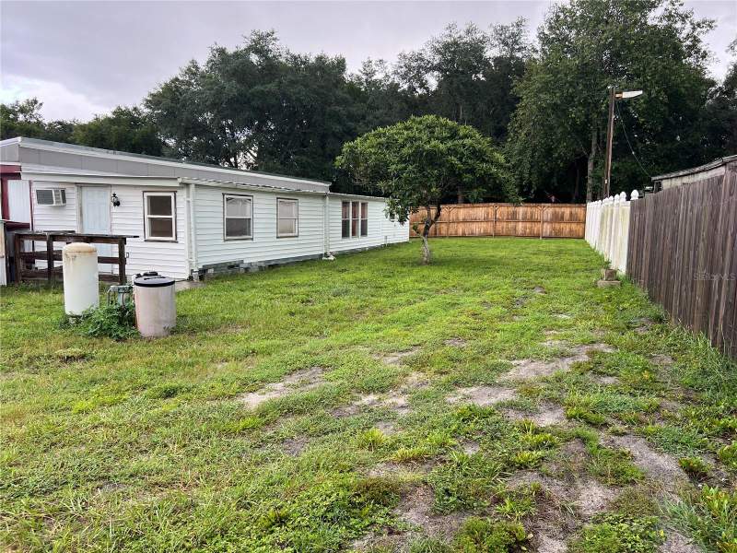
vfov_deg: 53.1
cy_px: 276
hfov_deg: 67.3
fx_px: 554
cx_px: 368
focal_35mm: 26
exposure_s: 1/121
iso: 50
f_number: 1.5
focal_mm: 5.7
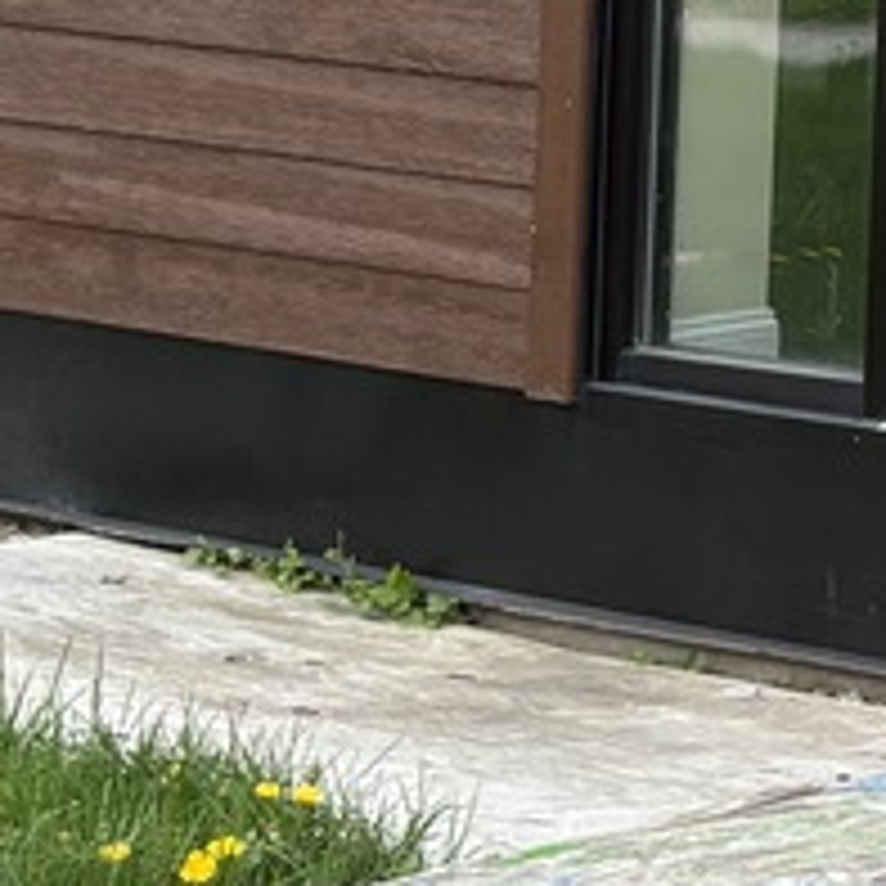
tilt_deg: +1.9
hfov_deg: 9.4
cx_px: 2087
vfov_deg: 10.0
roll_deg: -2.6
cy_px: -481
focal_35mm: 168
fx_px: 4865
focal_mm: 5.96
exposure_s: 1/1364
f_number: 1.6
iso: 64
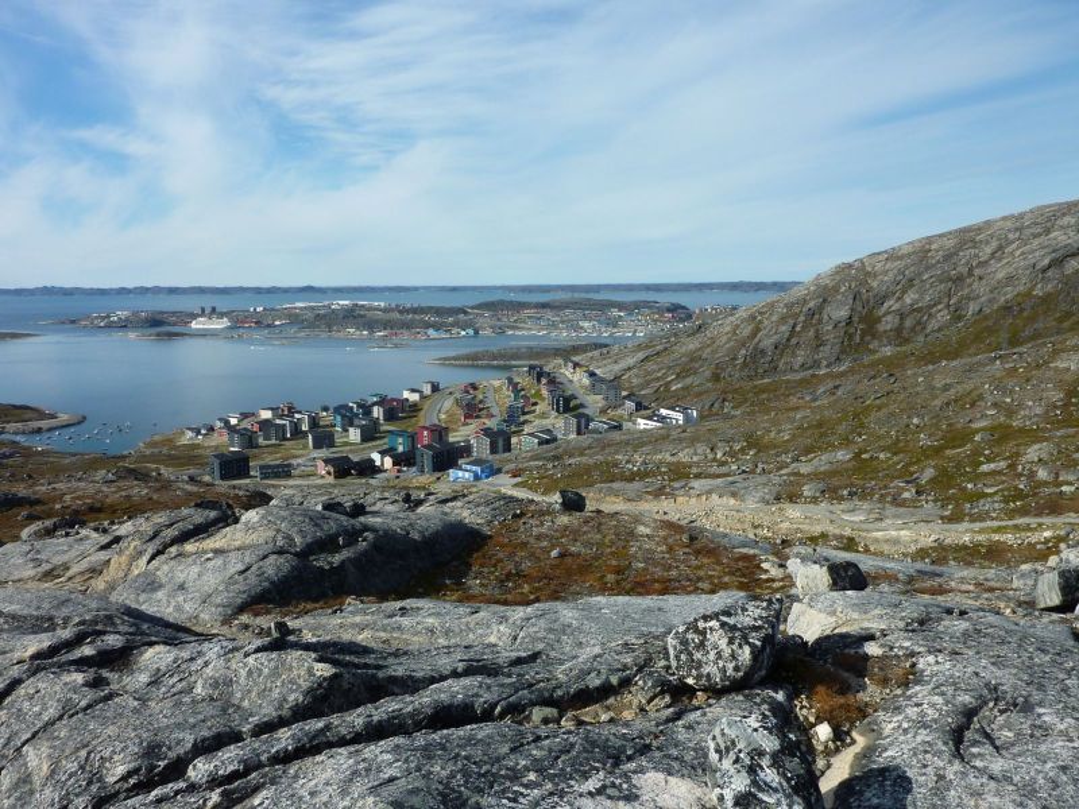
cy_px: 404
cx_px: 540
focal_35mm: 25
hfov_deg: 69.4
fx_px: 779
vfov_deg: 54.9
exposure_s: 1/400
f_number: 5.6
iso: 80
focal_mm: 4.1
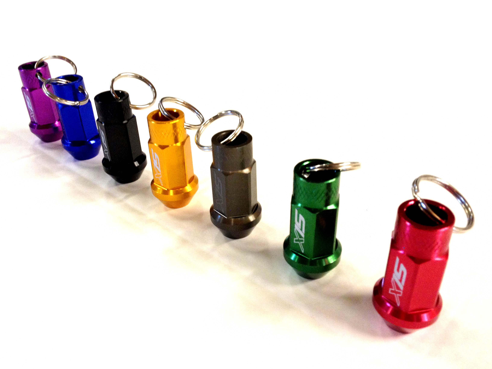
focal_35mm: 35
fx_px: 497
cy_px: 184
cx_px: 246
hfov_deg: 52.6
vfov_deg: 40.7
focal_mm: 4.28
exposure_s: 1/20
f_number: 2.4
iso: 200
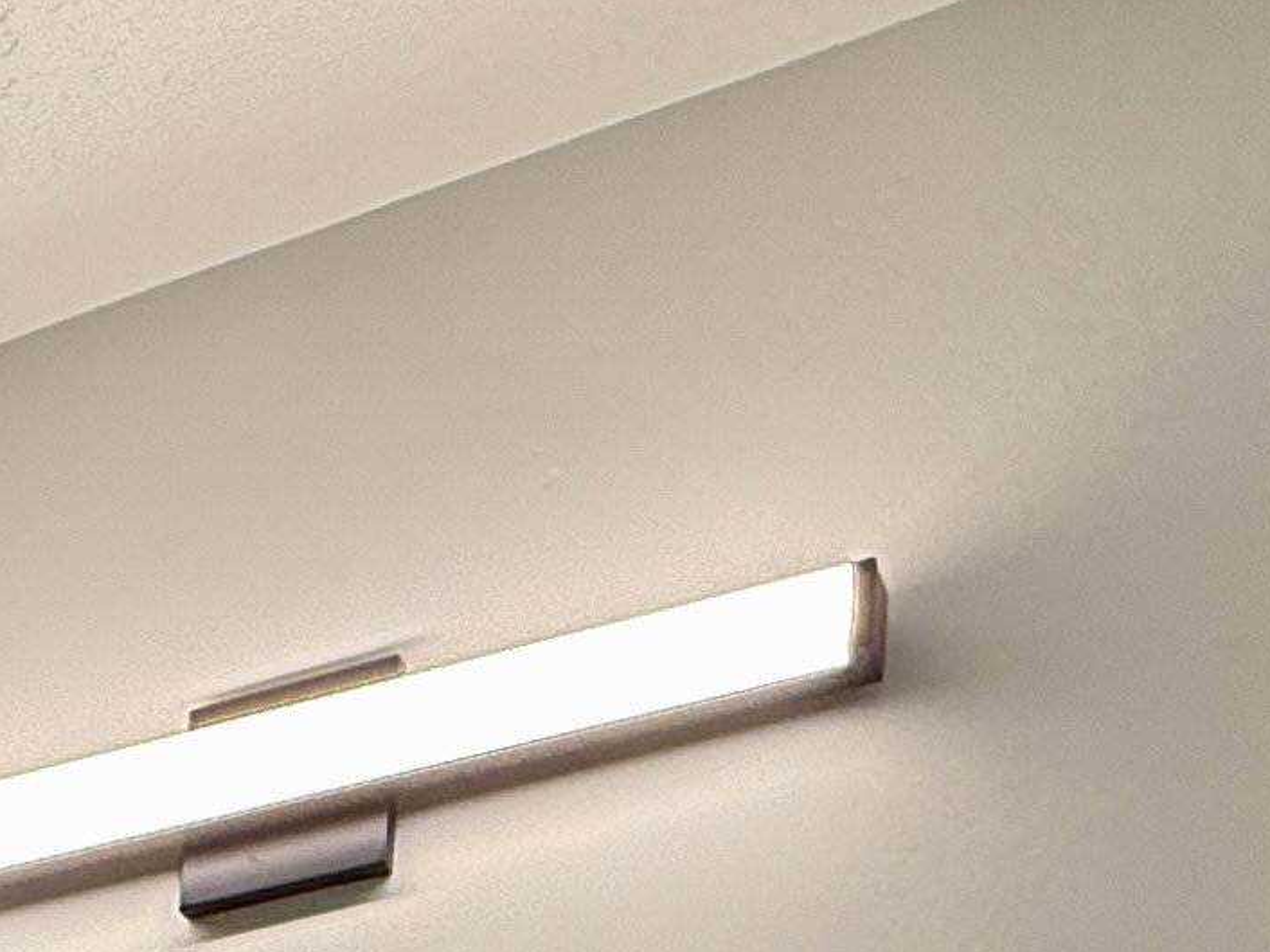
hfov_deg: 19.9
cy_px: 2271
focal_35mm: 80
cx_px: -809
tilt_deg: -1.4
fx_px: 2934
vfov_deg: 13.5
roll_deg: -2.4
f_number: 2.2
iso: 160
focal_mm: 2.22
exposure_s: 1/120
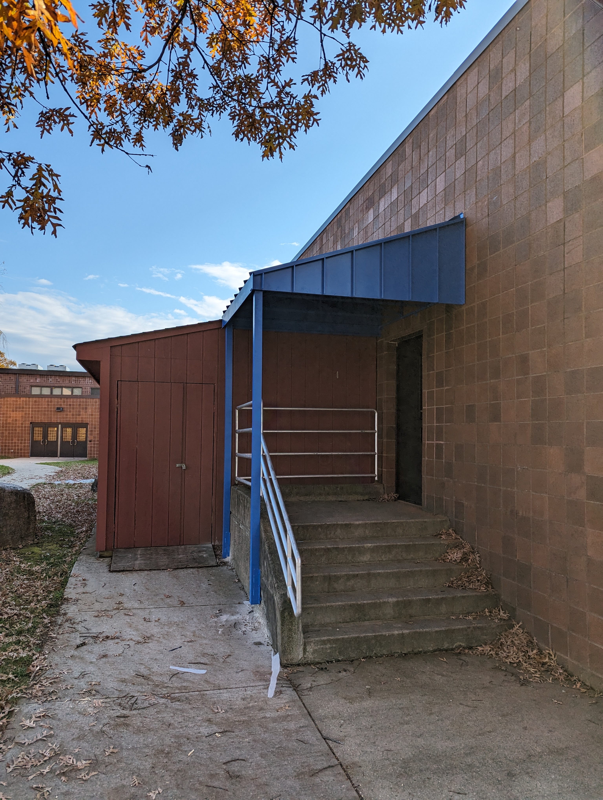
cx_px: 302
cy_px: 400
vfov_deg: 71.5
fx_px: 556
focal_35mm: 24
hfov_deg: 56.9
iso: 48
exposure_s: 1/1490
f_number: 1.85
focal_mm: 6.81
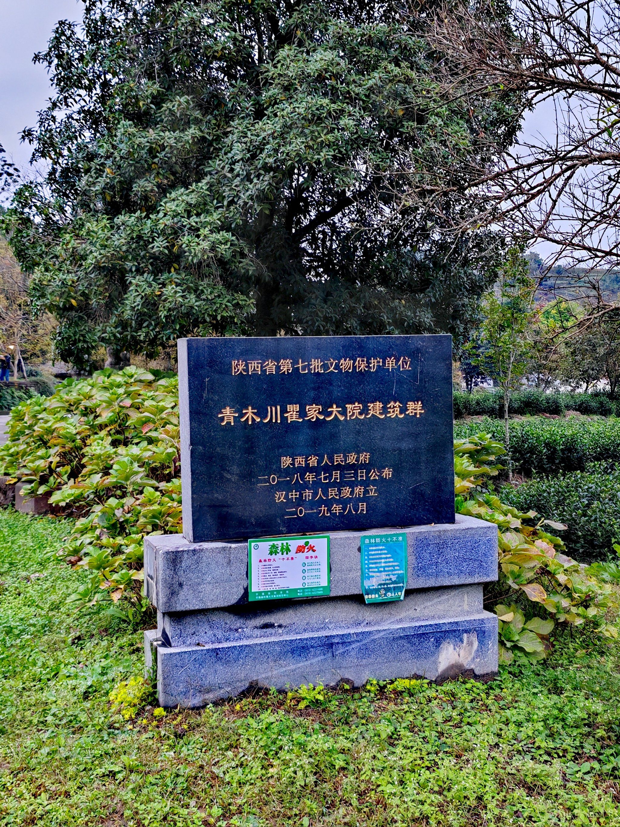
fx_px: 1051
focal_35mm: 44
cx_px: 310
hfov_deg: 32.9
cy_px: 414
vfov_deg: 42.9
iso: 500
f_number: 1.9
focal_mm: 6.12
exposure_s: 1/50
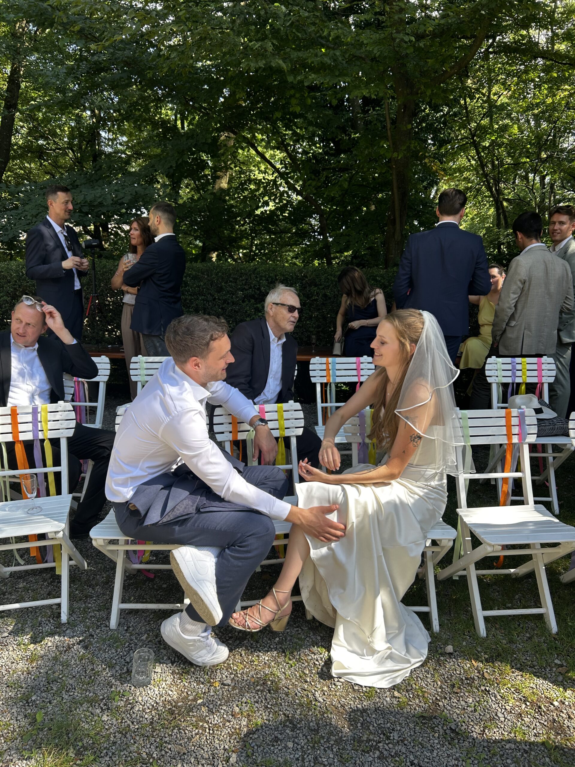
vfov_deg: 67.3
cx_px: 288
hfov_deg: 53.1
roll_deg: -1.3
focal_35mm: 26
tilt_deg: -16.1
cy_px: 384
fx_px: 576
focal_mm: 5.7
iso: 50
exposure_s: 1/450
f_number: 1.5
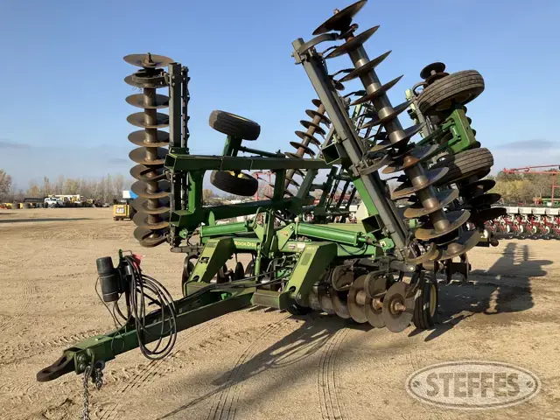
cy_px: 210
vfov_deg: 48.2
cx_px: 280
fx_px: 469
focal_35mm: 29
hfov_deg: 61.7
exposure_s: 1/1311
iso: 25
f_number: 1.8
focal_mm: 3
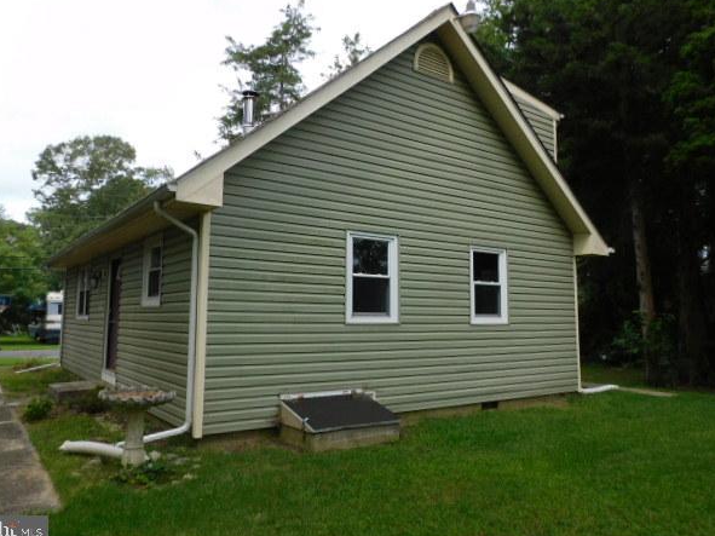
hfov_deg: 67.3
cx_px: 341
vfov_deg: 53.0
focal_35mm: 26
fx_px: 537
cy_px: 257
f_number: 3.3
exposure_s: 1/640
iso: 125
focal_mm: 4.3
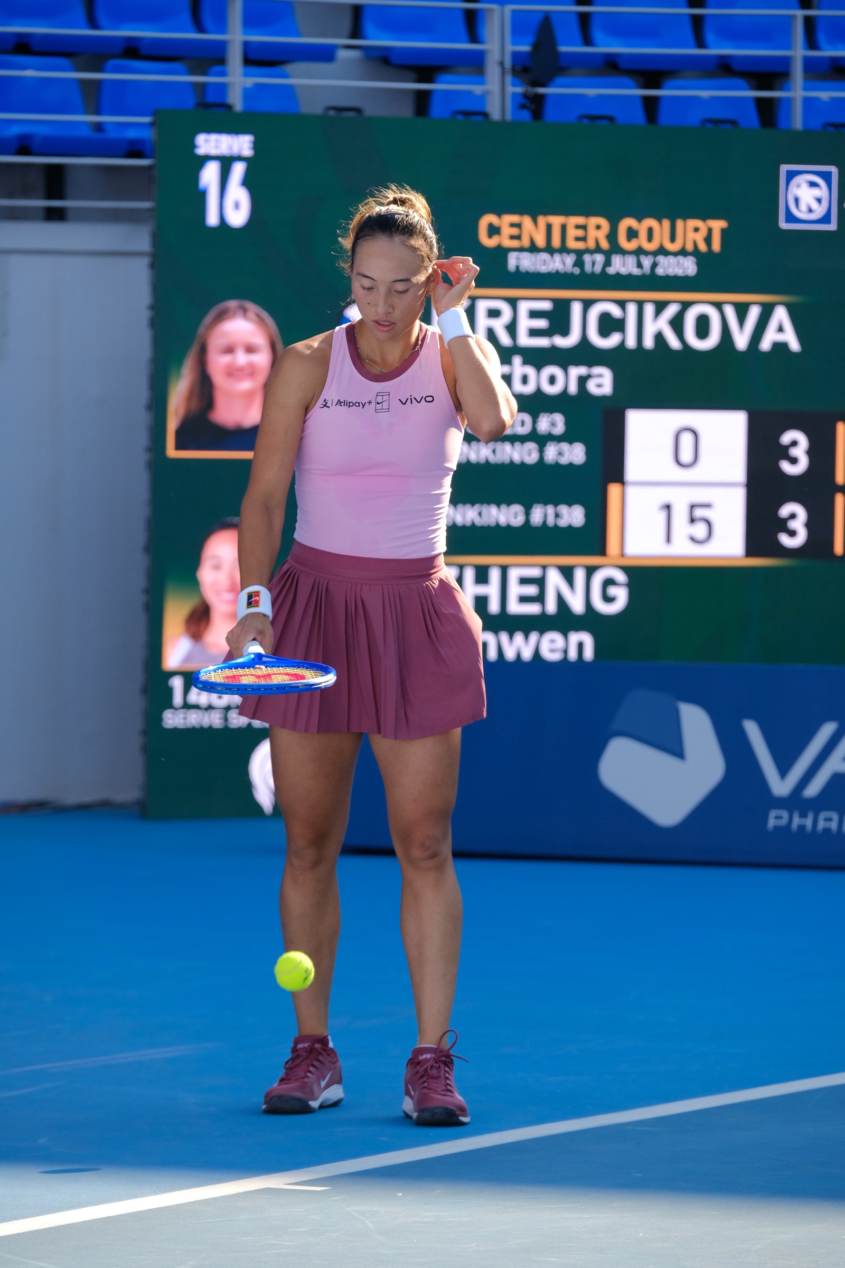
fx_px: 7393
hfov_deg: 6.5
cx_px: 422
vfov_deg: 9.8
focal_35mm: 210
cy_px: 634
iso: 800
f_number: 4.5
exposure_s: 1/1000
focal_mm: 140
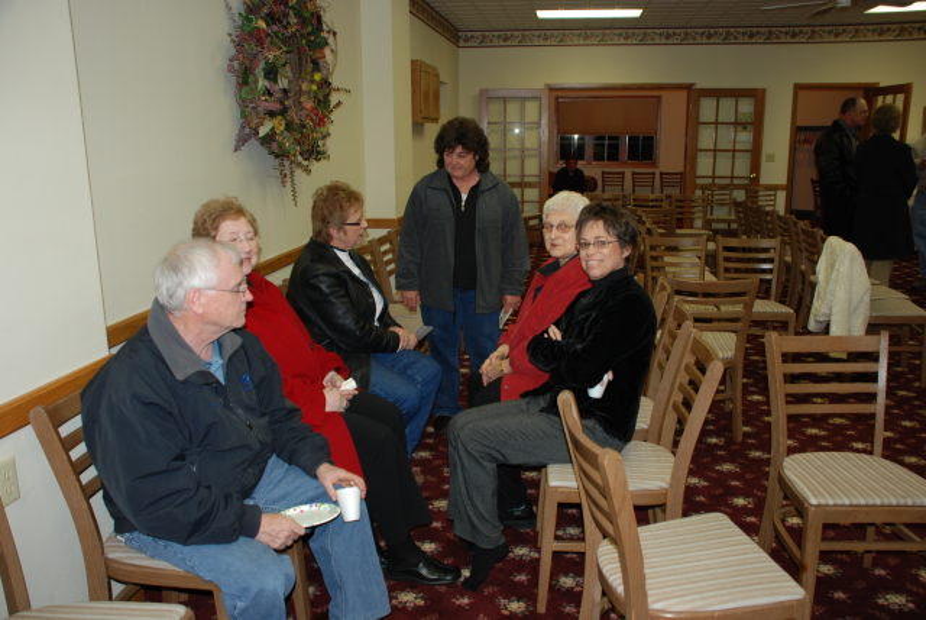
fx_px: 772
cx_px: 463
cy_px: 310
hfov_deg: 61.9
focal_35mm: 30
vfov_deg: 43.7
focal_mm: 20
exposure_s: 1/60
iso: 200
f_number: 3.8
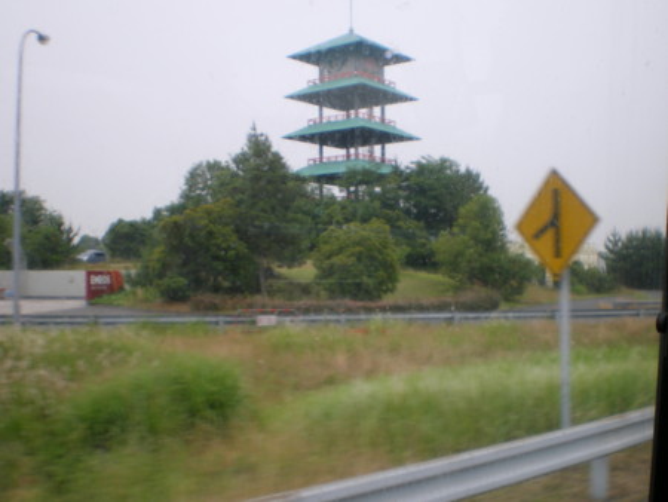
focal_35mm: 38
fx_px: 734
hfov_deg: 49.0
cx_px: 334
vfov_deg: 37.8
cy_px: 251
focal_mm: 6.3
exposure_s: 1/160
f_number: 4.6
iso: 64
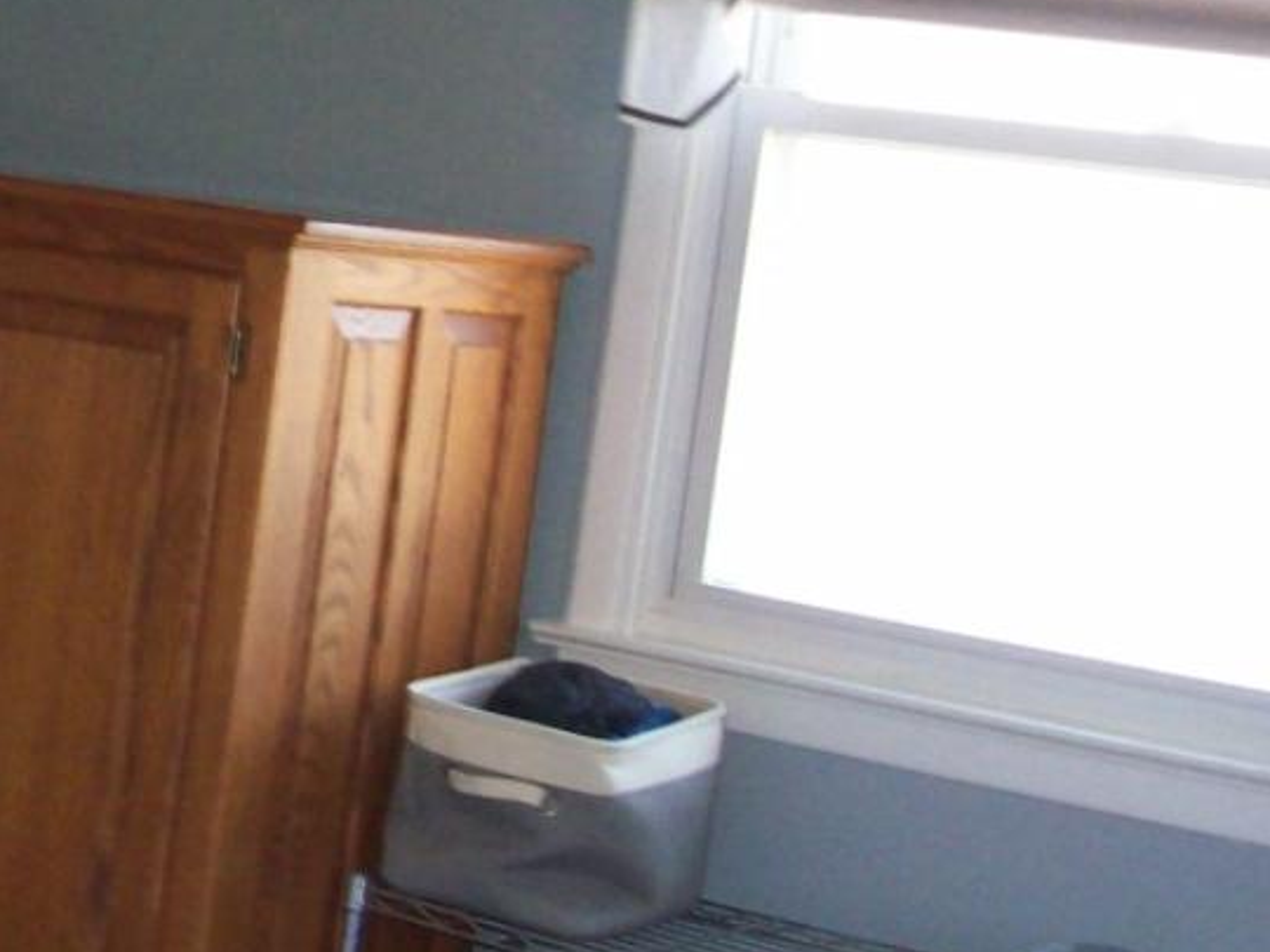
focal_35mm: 96
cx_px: -82
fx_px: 3522
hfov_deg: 19.7
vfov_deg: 15.3
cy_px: 162
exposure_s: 1/64
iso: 200
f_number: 2.7
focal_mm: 6
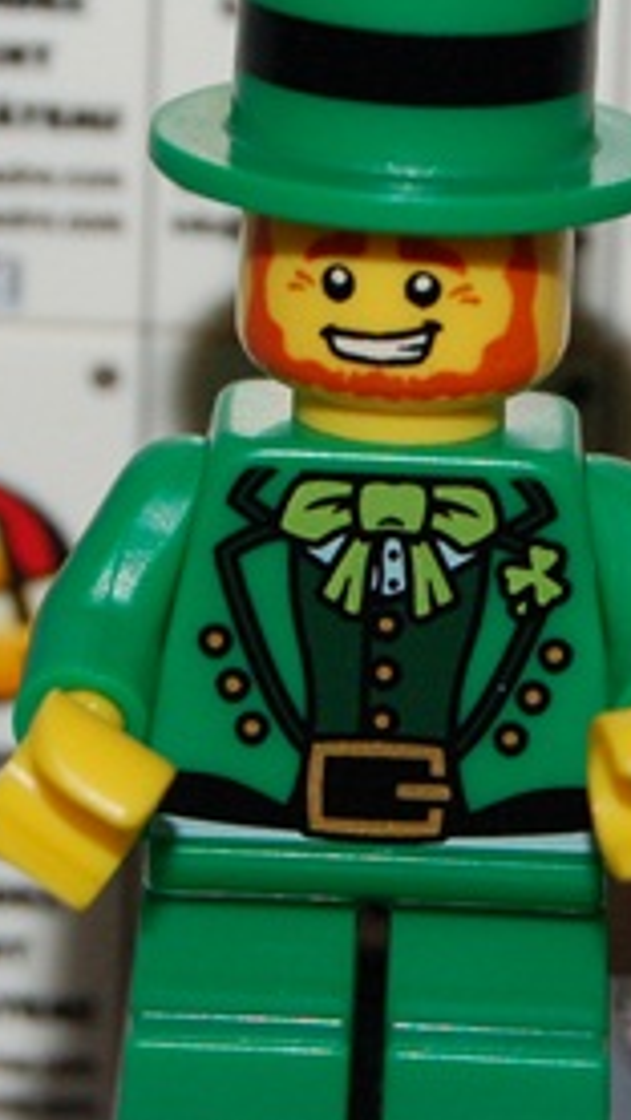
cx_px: 587
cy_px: 287
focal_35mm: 250
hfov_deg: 4.9
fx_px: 7415
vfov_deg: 8.6
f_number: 5.6
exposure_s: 1/60
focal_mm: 55
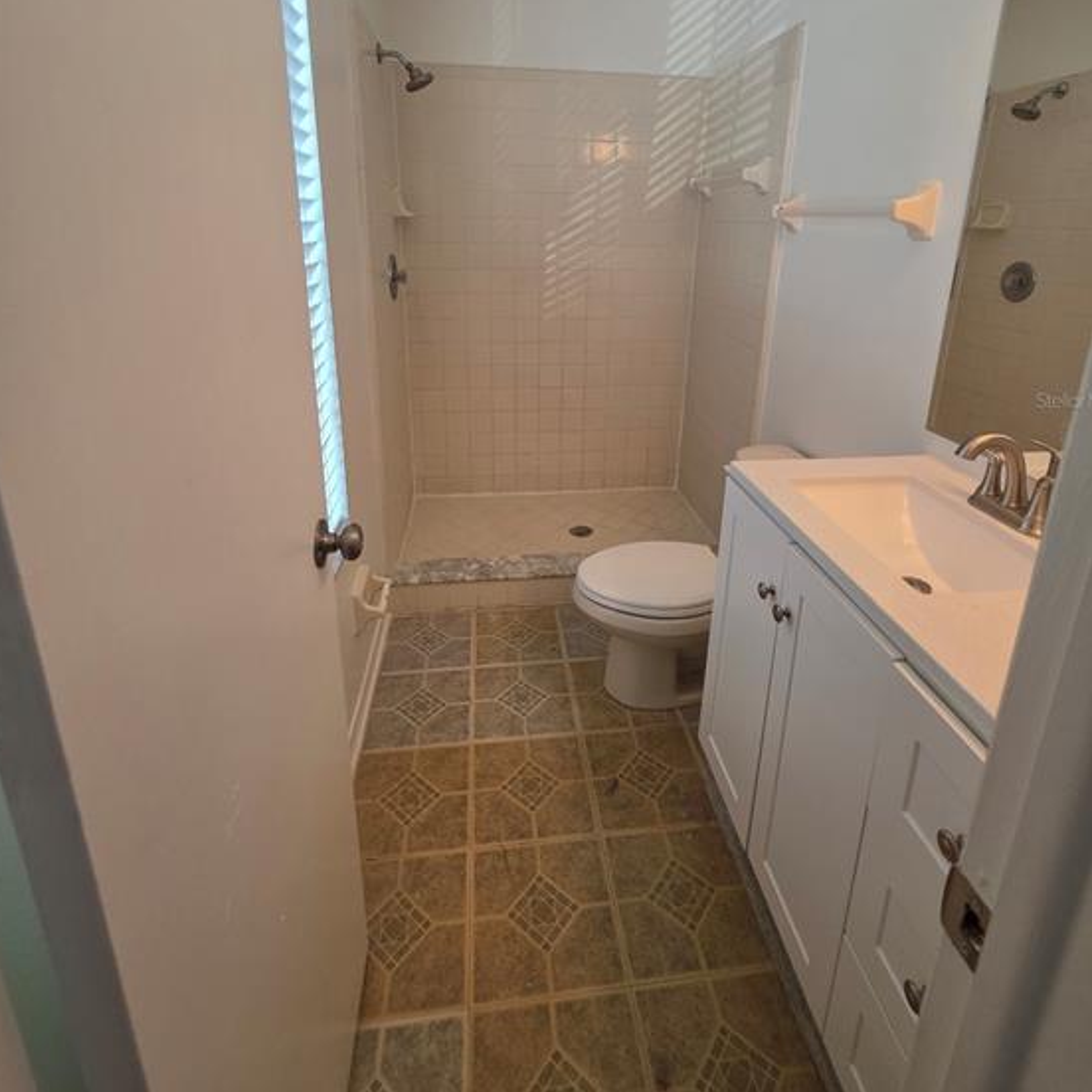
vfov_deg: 85.5
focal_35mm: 16
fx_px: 571
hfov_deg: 87.4
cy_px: 400
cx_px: 556
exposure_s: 1/120
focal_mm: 2.2
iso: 160
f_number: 1.9
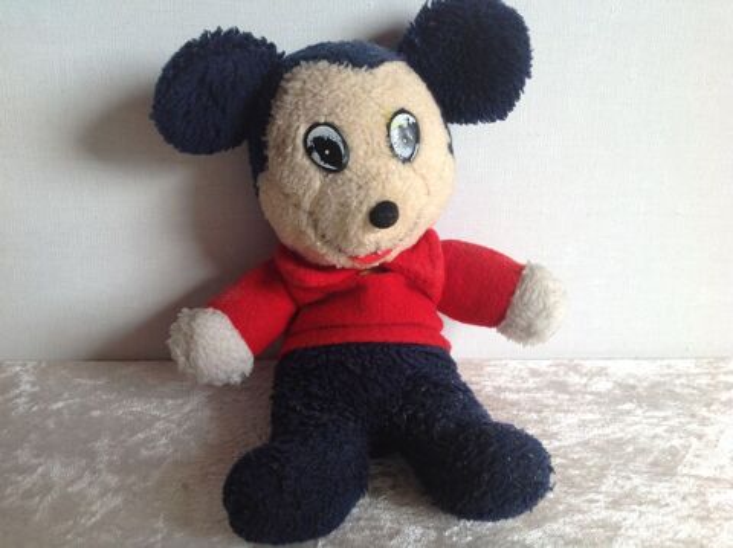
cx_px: 366
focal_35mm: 35
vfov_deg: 40.6
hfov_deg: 52.7
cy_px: 274
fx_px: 740
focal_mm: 4.28
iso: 64
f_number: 2.4
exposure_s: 1/120
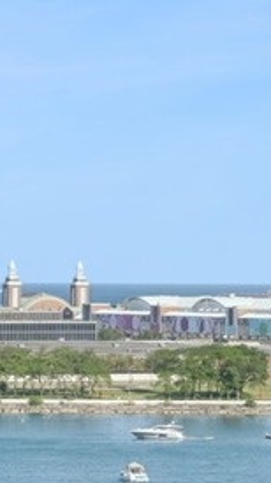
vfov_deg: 10.6
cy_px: 260
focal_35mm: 204
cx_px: -102
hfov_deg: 5.9
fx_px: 2615
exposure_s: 1/1600
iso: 320
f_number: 8
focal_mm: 33
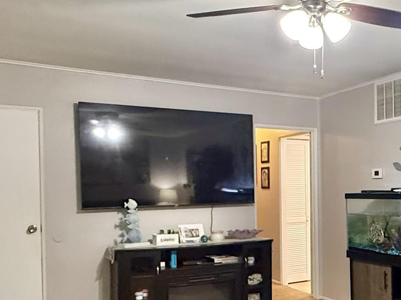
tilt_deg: -0.7
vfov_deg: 33.3
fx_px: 498
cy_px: 200
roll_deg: +0.9
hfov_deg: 41.3
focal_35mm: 43
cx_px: 341
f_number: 2.2
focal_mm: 2.22
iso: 640
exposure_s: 1/60
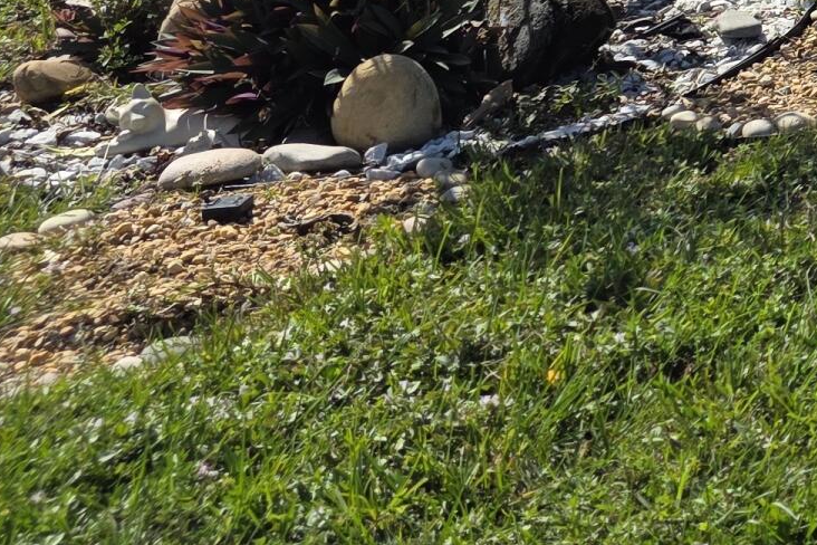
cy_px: -503
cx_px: 1498
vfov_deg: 12.5
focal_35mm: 98
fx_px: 2224
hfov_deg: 16.9
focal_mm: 6.3
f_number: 1.7
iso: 80
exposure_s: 1/5778
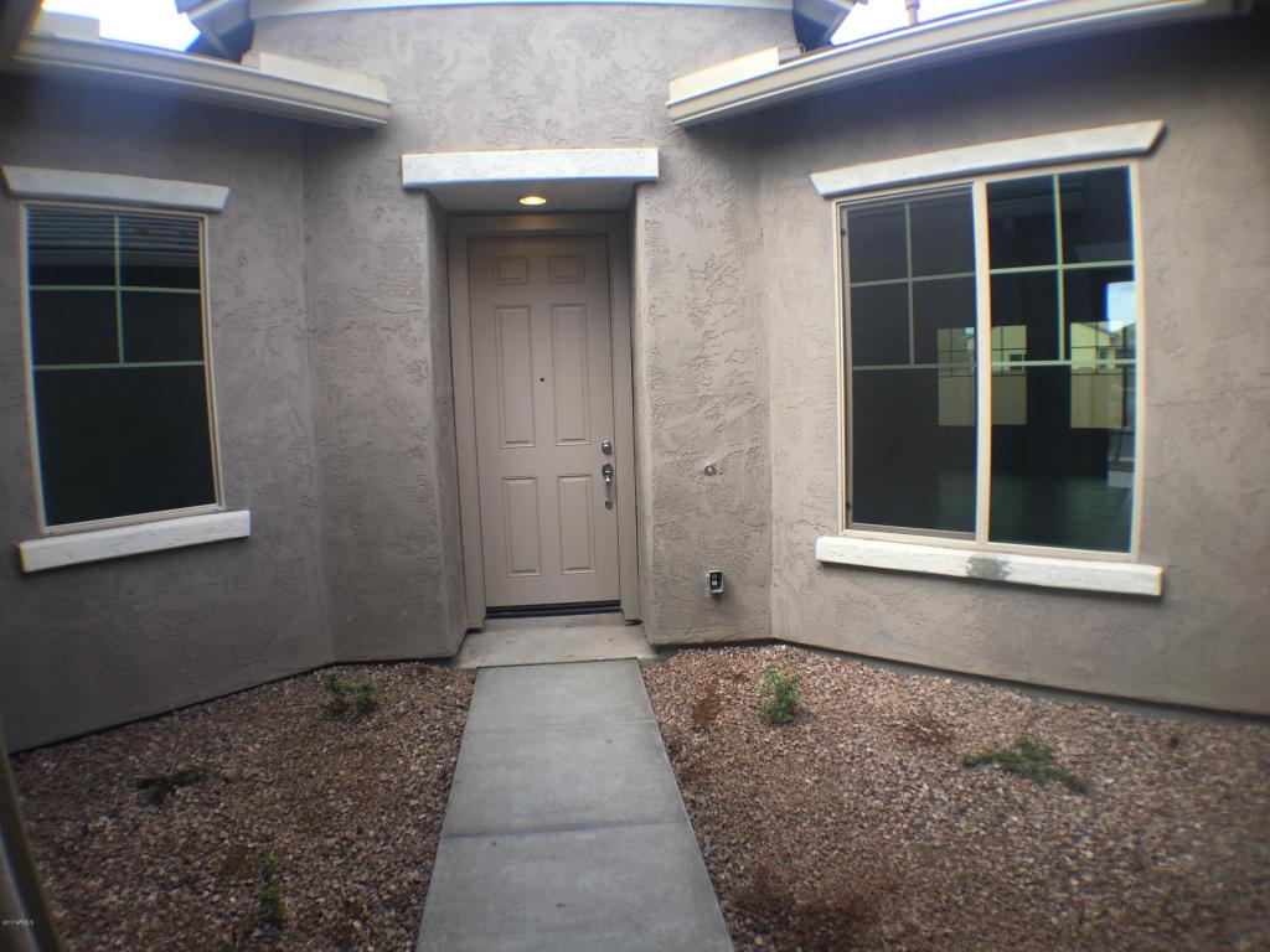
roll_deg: +2.2
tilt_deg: -4.9
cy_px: 476
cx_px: 635
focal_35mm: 29
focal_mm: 4.15
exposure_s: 1/301
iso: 25
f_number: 2.2
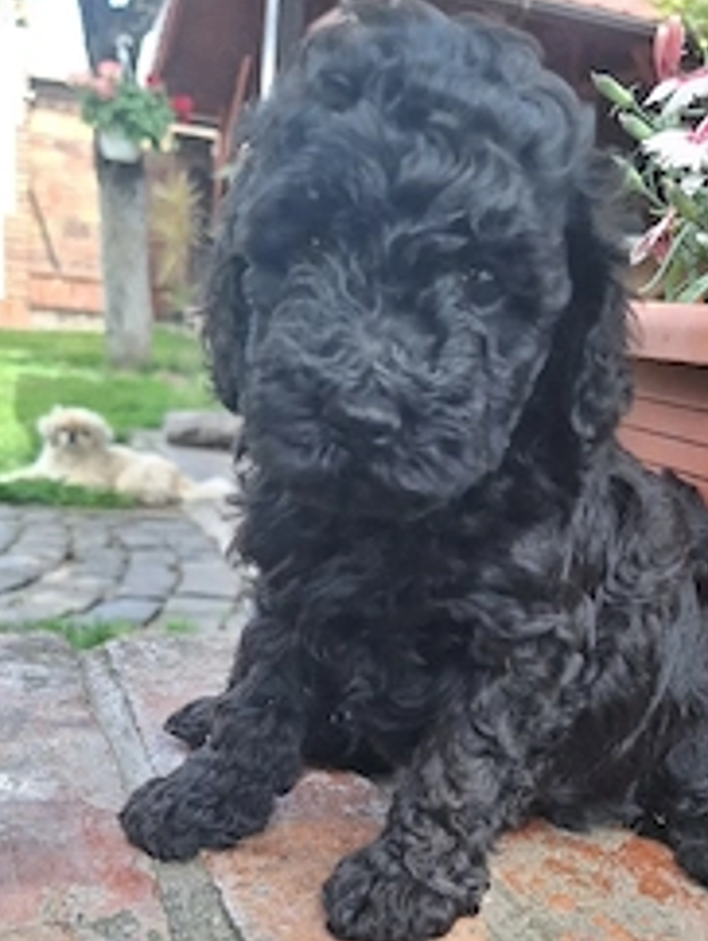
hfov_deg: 37.7
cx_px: 408
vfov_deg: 48.0
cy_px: 638
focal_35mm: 38
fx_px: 1034
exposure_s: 1/233
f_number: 1.8
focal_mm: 5.54
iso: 40
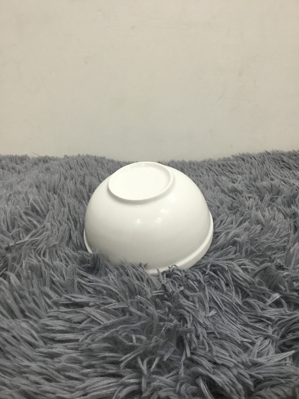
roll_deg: +1.7
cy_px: 200
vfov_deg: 58.4
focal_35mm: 31
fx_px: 357
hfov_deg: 45.4
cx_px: 150
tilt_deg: -18.4
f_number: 2.4
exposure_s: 1/33
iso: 100
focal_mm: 3.3
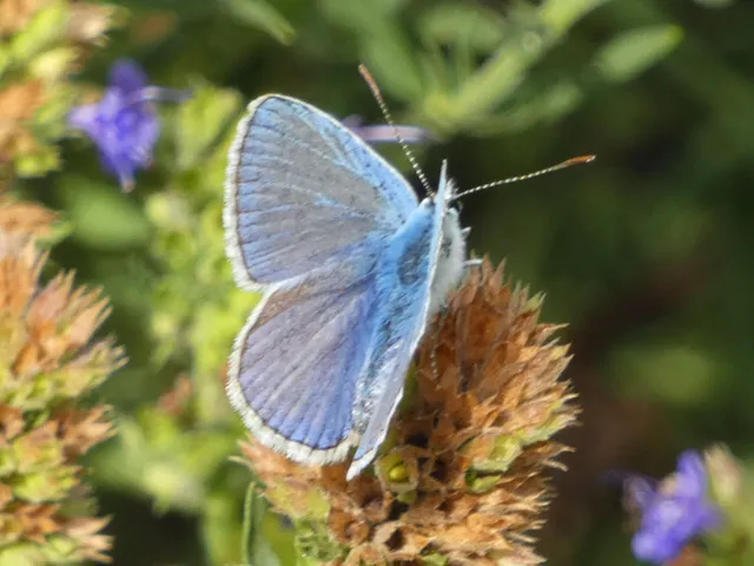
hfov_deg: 3.1
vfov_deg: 2.3
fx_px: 13984
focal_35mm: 642
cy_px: 283
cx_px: 377
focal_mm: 115
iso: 125
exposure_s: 1/100
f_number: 5.6
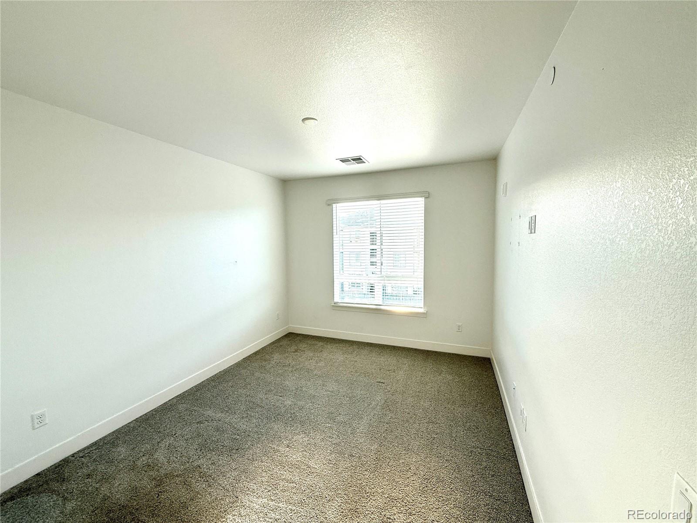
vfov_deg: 85.7
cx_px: 348
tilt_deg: -4.3
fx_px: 282
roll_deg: +0.6
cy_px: 262
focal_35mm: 14
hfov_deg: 102.1
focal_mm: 2.22
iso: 100
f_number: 2.2
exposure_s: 1/99
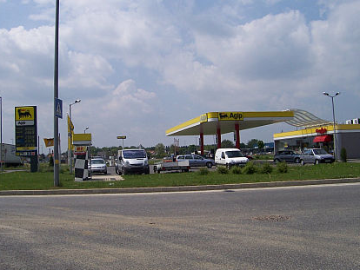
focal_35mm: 37
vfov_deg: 38.7
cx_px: 166
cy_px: 126
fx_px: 385
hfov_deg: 50.1
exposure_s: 1/1000
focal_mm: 5.6
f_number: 5.6
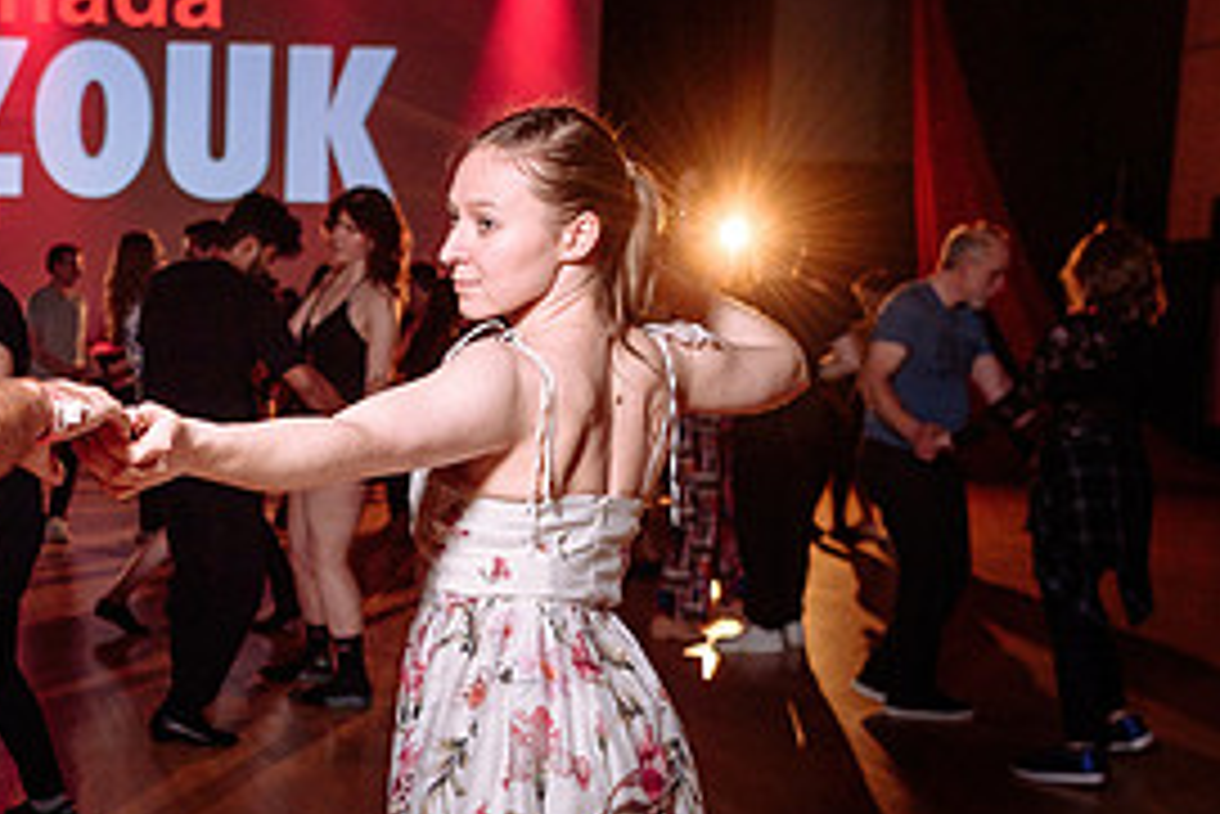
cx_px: 90
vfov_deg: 23.7
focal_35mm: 57
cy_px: 566
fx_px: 1933
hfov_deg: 33.0
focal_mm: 24
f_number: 2.8
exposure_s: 1/100
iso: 640
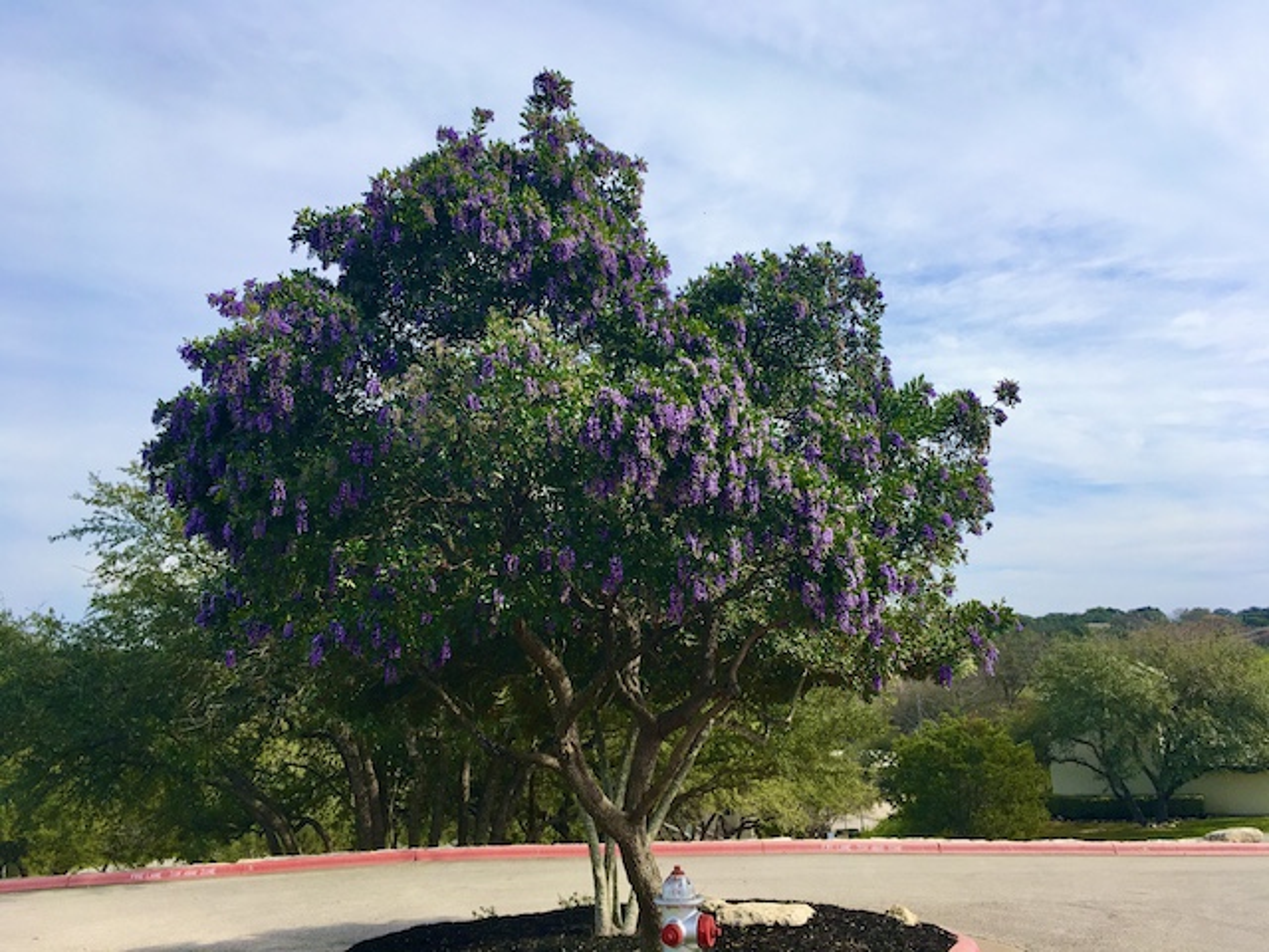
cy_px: 476
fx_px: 1063
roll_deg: +2.6
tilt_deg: +8.8
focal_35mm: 29
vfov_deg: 48.2
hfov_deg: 61.7
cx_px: 634
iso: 25
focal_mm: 4.15
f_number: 2.2
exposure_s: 1/1304
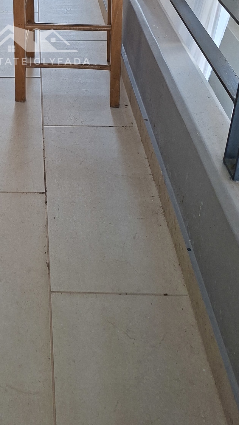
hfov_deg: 25.4
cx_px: 6
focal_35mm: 45
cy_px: 44
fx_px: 507
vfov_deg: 41.9
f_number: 1.8
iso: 125
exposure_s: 1/120
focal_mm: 5.54
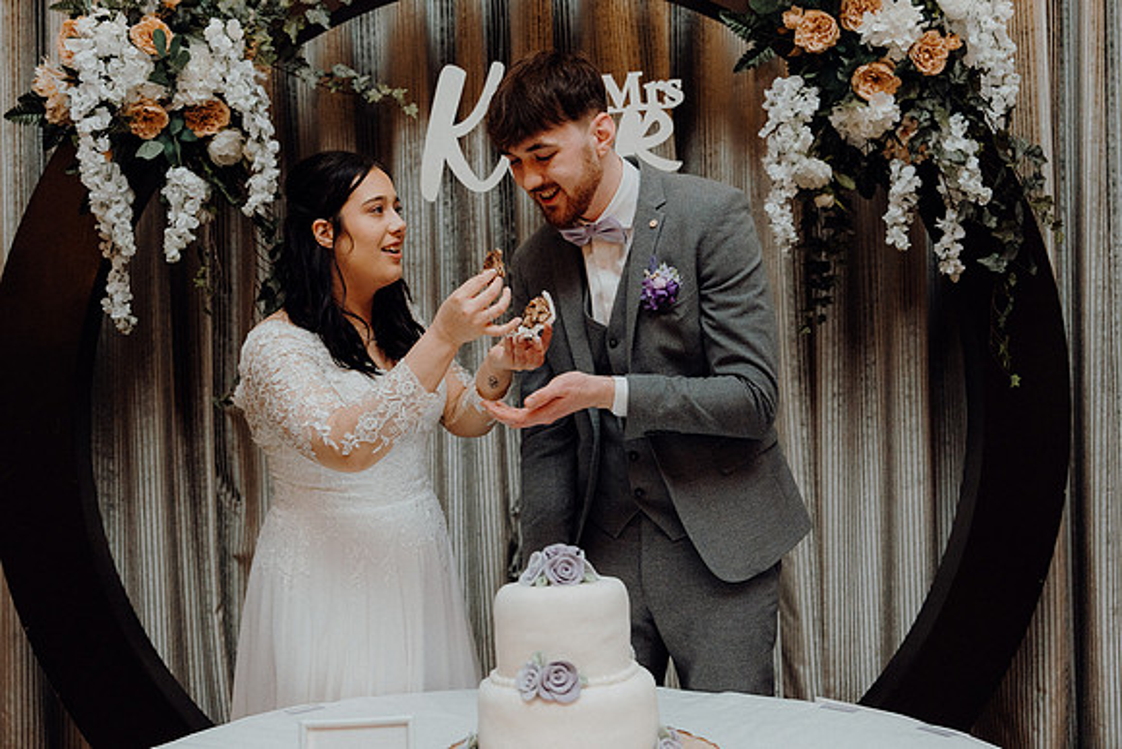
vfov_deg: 29.3
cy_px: 374
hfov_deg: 42.7
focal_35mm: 46
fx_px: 1434
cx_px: 561
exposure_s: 1/200
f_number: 3.5
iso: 2500
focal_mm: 46
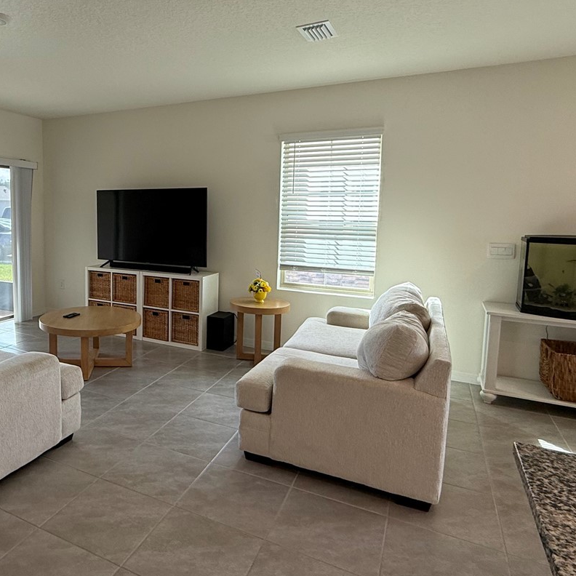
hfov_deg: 60.2
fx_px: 471
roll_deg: -0.1
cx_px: 160
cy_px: 254
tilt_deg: -6.1
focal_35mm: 25
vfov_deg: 62.7
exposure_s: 1/120
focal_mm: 2.22
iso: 80
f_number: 2.2
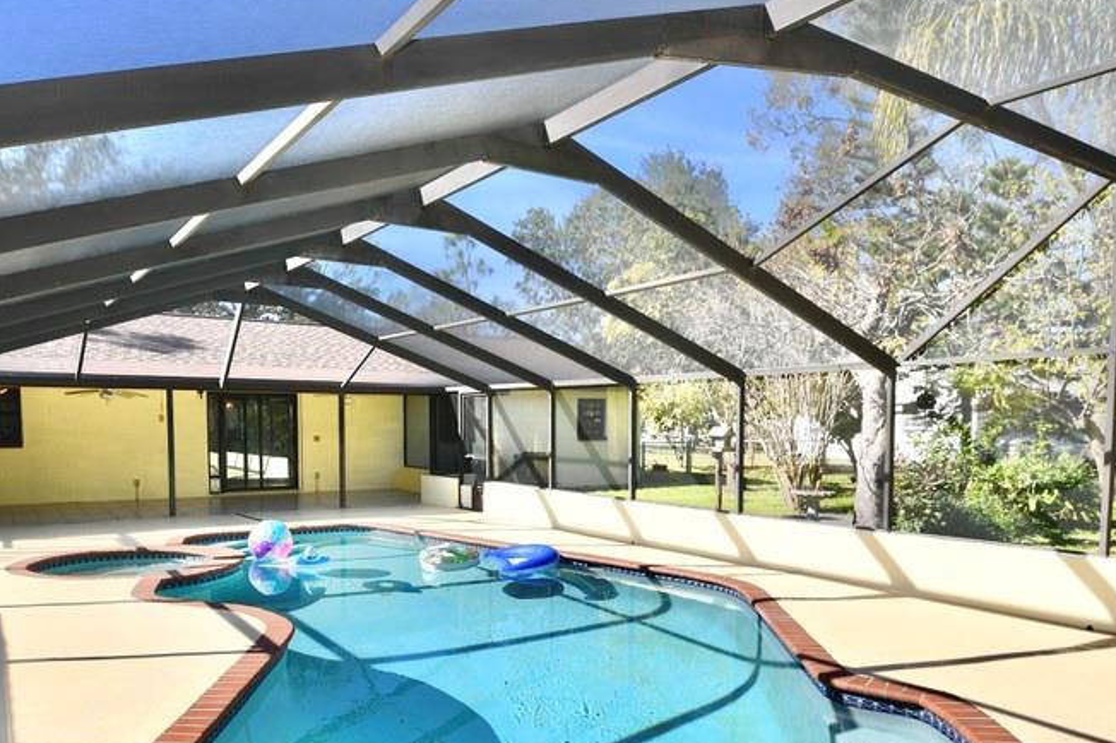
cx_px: 490
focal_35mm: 25
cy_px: 497
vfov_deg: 50.3
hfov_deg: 71.3
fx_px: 775
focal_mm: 10
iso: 64
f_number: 7.1
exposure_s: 1/125
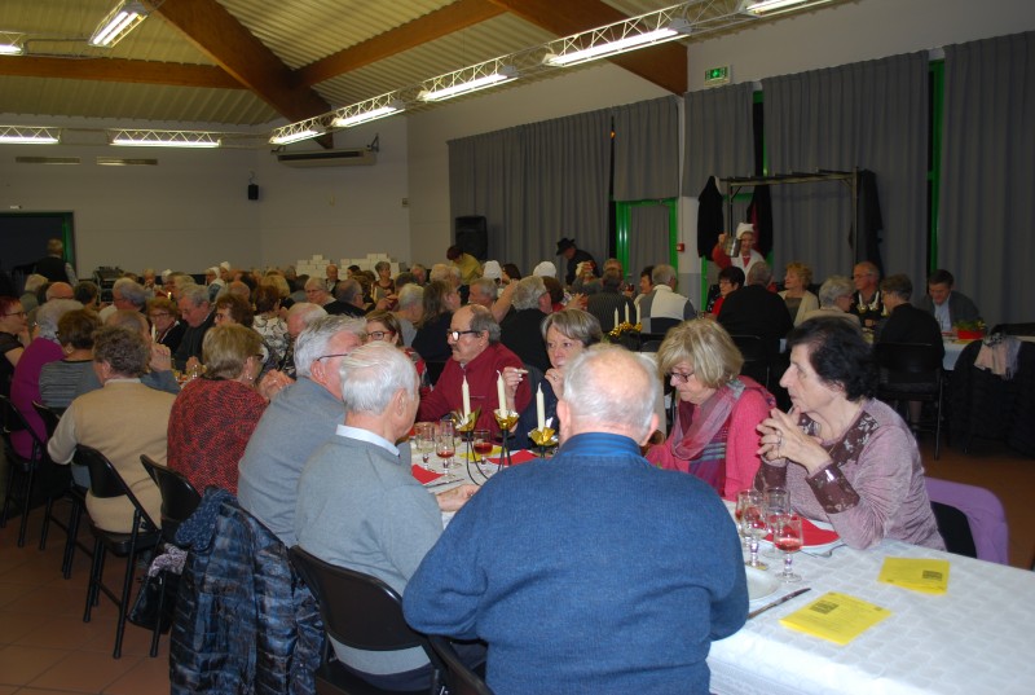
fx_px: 951
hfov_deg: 57.1
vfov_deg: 40.1
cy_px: 348
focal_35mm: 33
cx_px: 518
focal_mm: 22
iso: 200
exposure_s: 1/60
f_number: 4
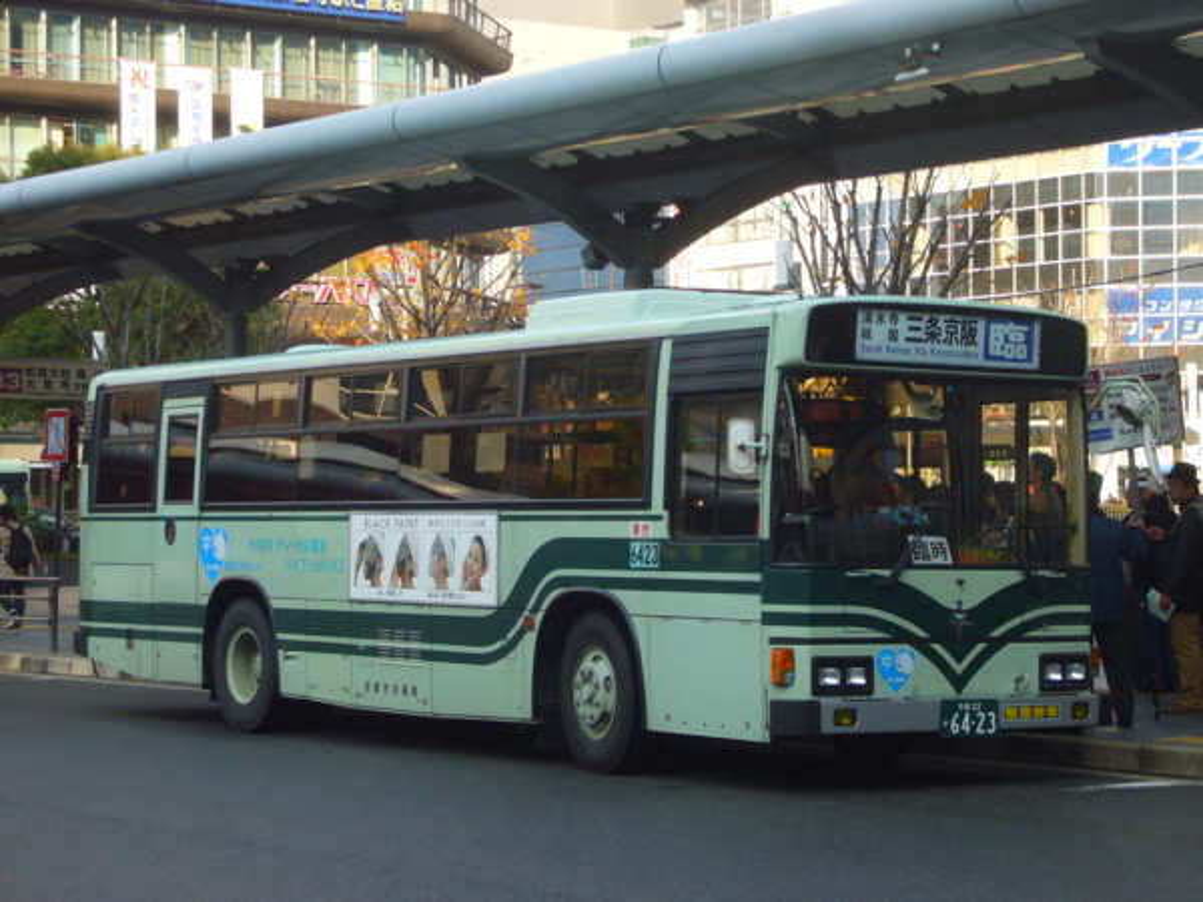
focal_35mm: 86
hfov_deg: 22.8
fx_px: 2989
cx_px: 602
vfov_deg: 17.2
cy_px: 451
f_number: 5
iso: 80
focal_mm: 14.2
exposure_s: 1/160
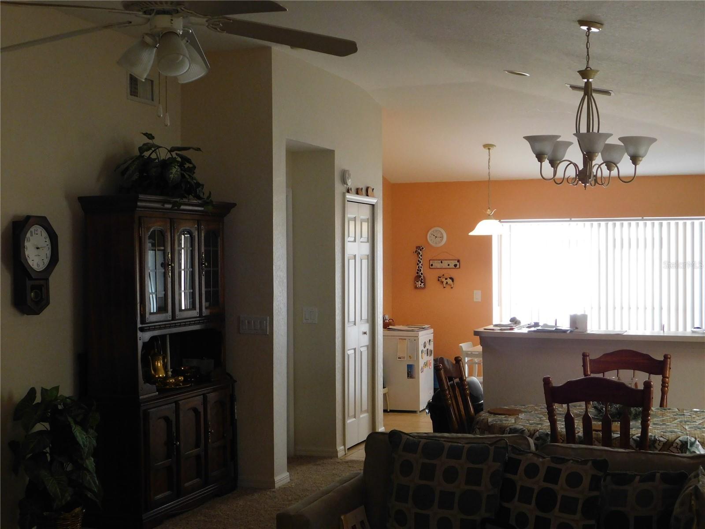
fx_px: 1039
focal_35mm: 51
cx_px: 352
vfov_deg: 28.6
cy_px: 264
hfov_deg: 37.5
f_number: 3.8
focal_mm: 9
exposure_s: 1/30
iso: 400
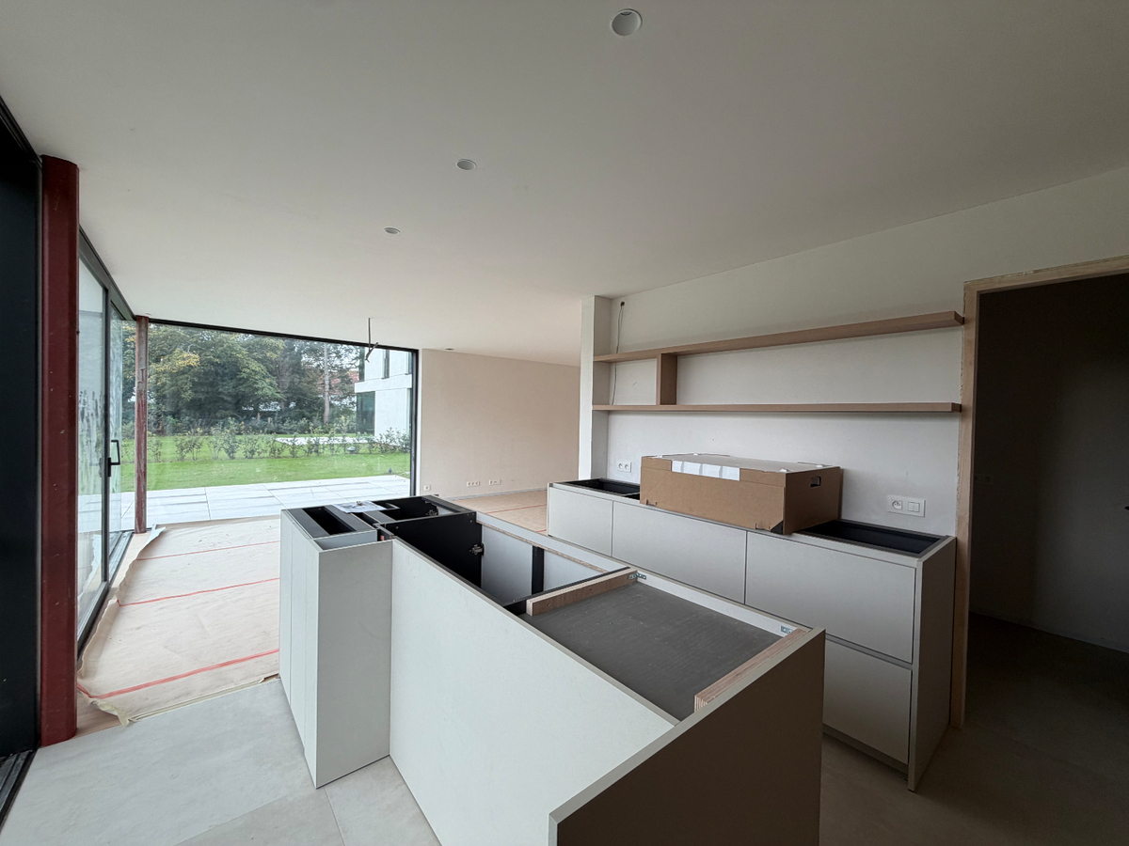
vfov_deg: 85.7
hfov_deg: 102.1
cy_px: 423
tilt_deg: -0.7
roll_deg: -1.7
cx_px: 564
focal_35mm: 14
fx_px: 457
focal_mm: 2.22
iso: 64
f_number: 2.2
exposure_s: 1/121
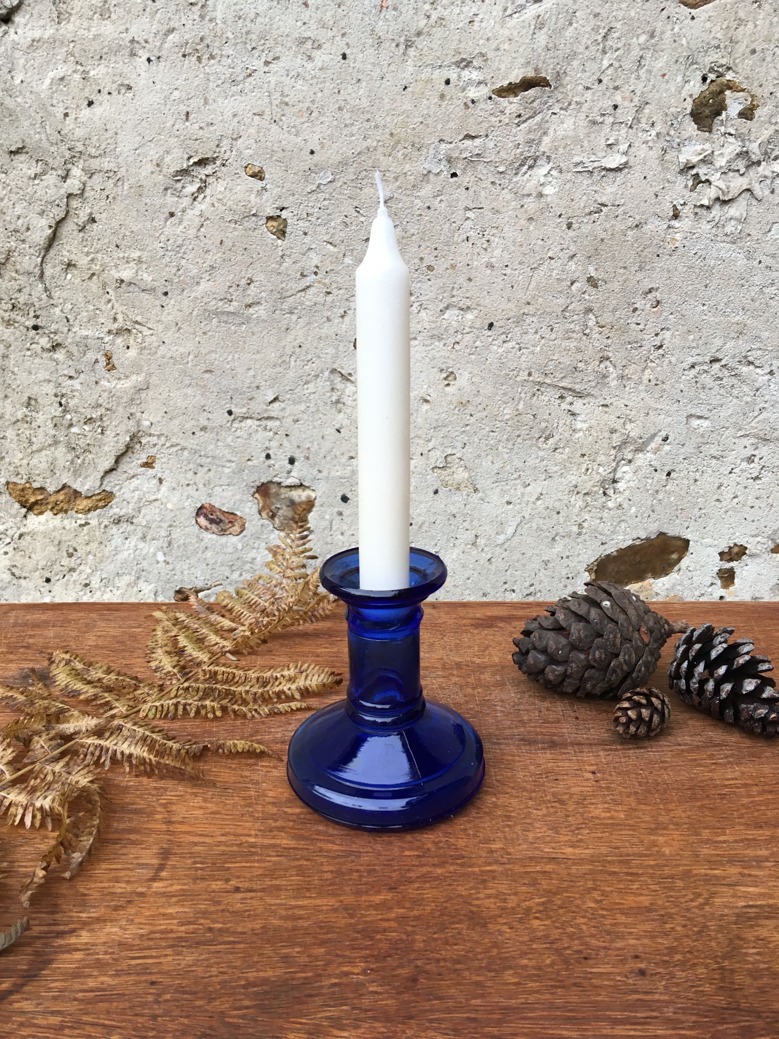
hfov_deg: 48.2
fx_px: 870
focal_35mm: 29
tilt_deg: -19.1
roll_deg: -0.5
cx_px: 390
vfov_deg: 61.7
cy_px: 520
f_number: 2.2
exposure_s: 1/33
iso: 40
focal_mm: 4.15
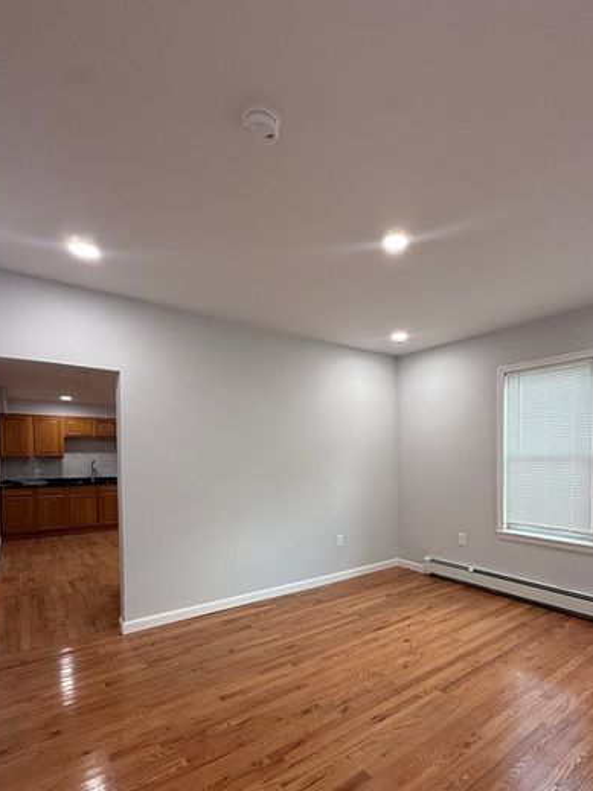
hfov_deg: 71.2
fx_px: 411
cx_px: 340
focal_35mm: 18
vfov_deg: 86.8
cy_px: 470
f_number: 2.2
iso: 160
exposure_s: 1/120
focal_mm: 2.22
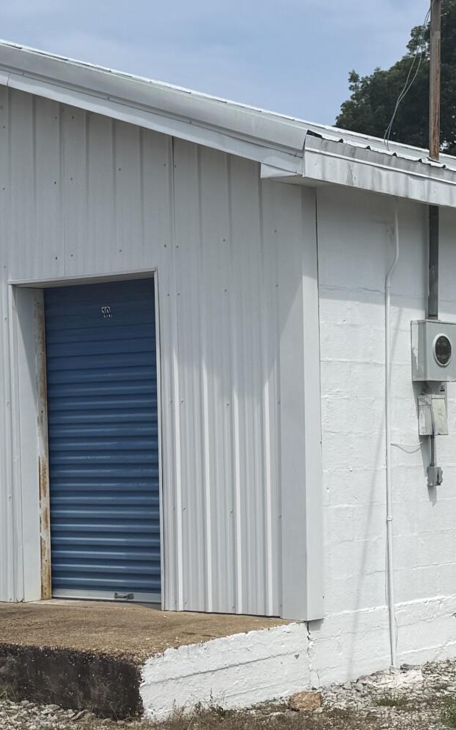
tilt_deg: -0.6
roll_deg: +0.8
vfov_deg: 26.7
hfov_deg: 16.5
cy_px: 465
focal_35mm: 77
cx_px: 485
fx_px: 1532
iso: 80
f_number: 1.78
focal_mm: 6.76
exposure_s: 1/6711
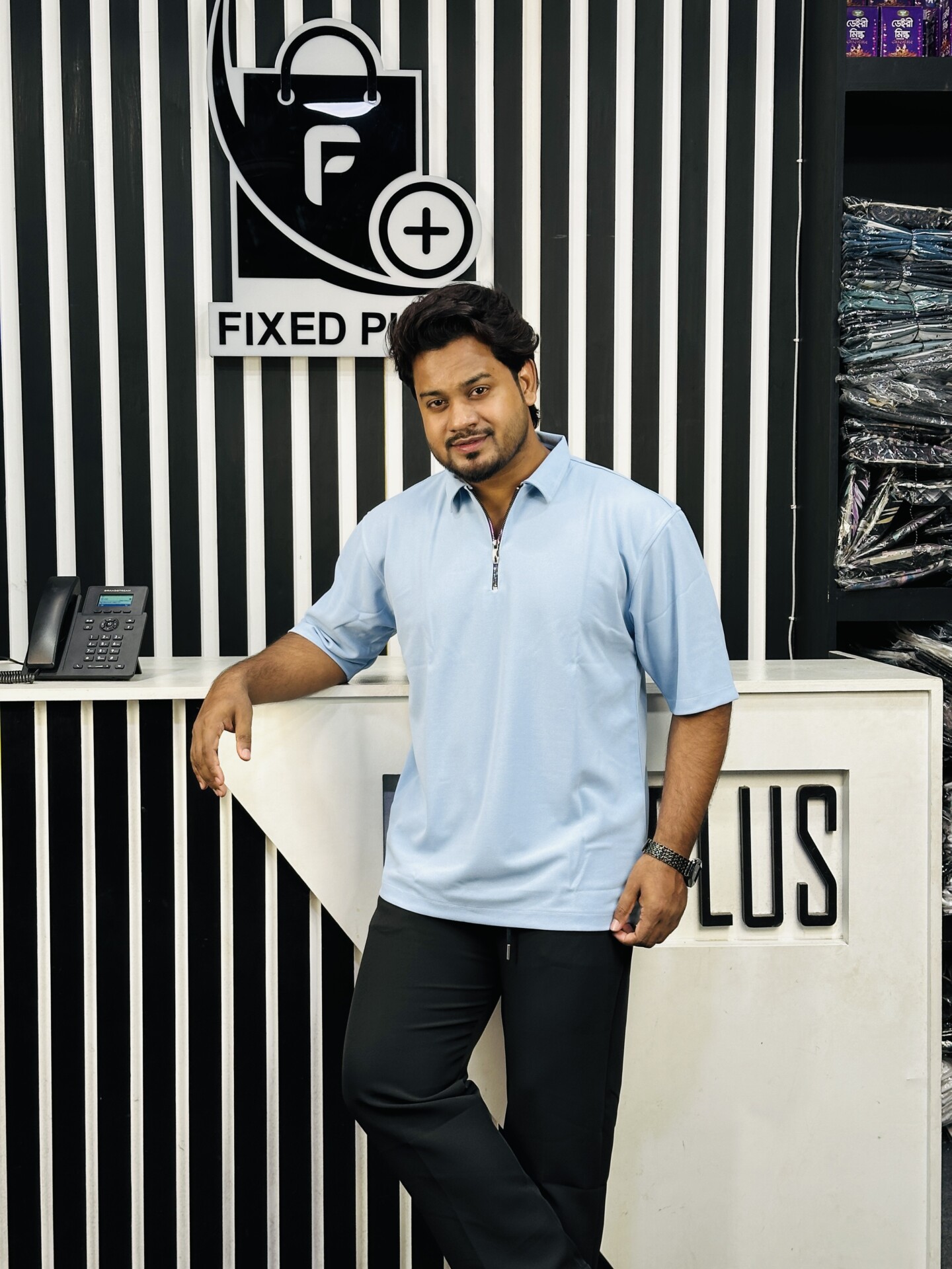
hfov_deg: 30.3
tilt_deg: -4.0
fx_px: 1760
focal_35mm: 48
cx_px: 476
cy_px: 634
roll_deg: -0.9
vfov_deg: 39.7
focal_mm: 6.86
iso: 64
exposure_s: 1/100
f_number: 1.78
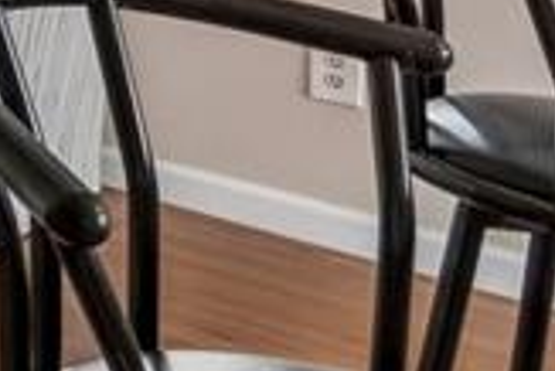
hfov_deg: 12.7
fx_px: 1450
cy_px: -368
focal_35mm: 94
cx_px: -967
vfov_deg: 12.8
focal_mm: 10
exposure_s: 1/10
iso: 100
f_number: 7.1
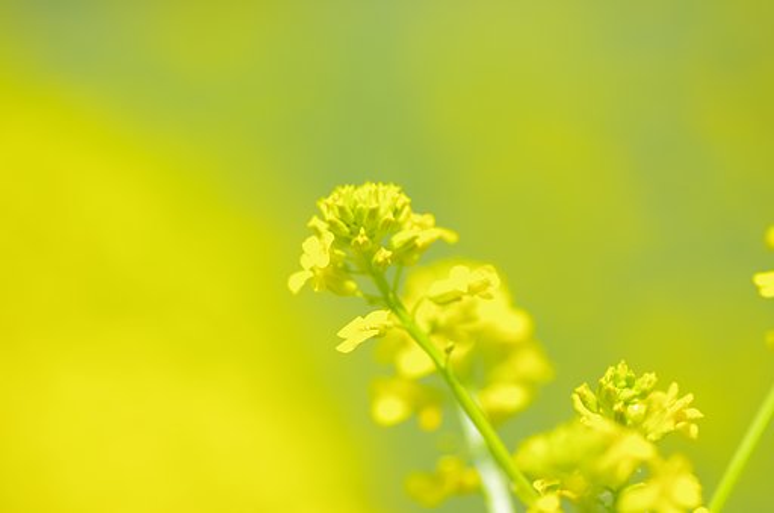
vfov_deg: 10.1
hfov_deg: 15.2
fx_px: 2896
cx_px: 387
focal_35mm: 135
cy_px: 256
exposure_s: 1/200
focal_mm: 90
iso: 100
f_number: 2.8
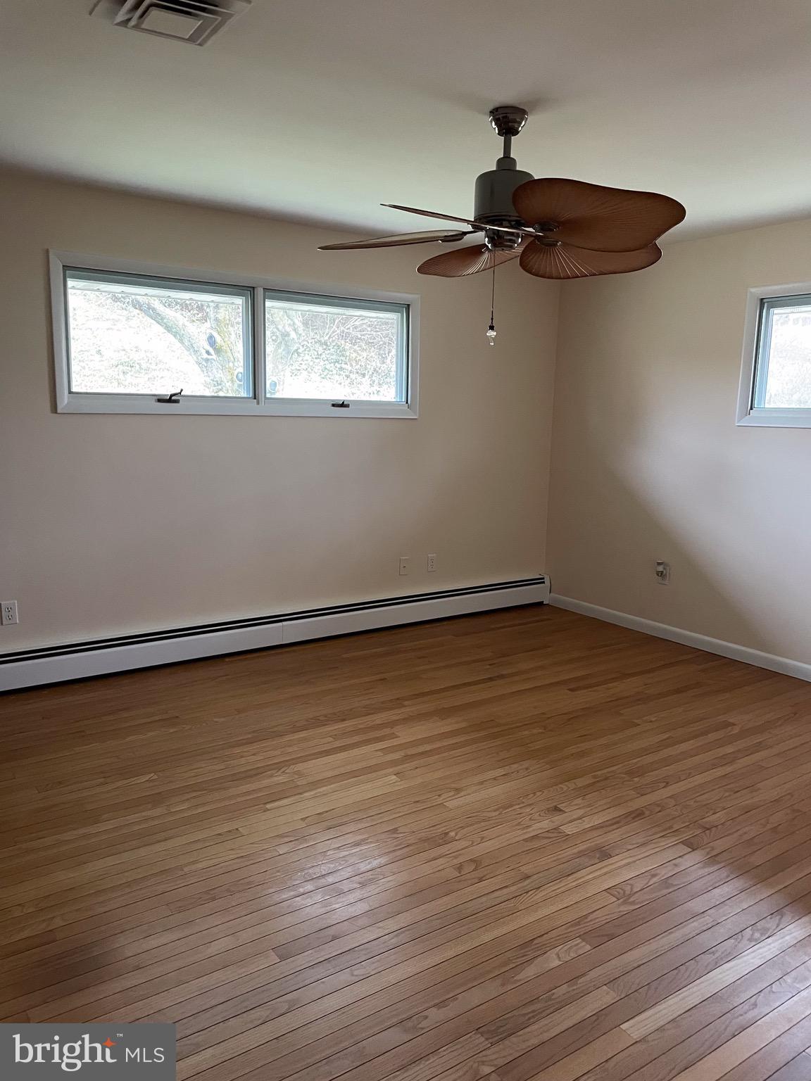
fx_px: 812
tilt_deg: -7.7
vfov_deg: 67.3
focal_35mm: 26
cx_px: 406
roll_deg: -0.6
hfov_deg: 53.1
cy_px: 540
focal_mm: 4.2
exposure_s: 1/30
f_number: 1.6
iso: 500
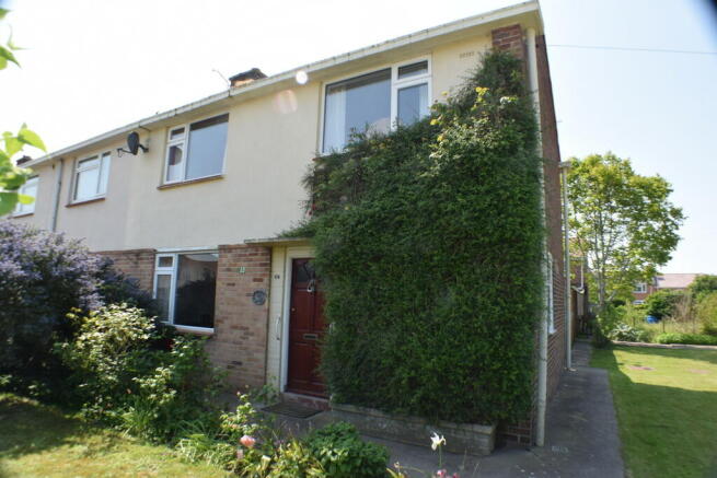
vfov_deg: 48.0
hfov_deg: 67.4
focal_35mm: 27
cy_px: 239
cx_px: 358
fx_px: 538
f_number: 8
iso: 220
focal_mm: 18
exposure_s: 1/250
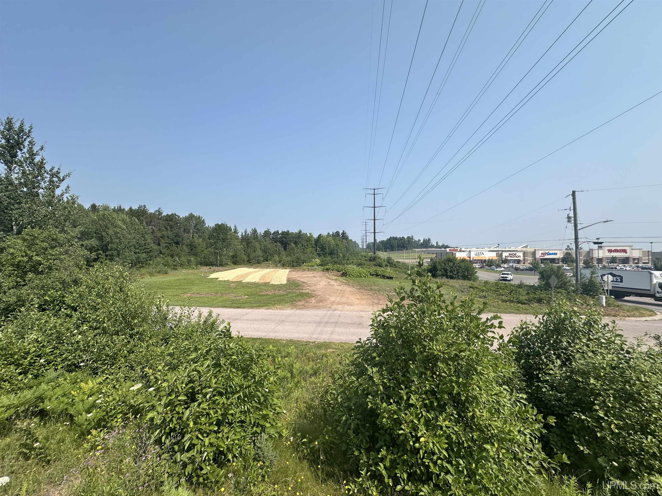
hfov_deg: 102.1
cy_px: 248
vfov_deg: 85.7
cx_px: 331
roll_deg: +0.7
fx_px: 268
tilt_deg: +1.6
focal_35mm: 14
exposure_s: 1/2398
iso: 50
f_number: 2.2
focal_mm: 2.22
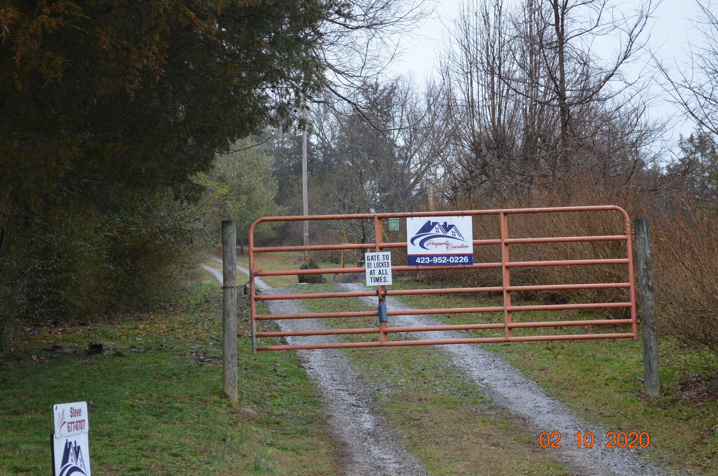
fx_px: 1552
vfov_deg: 17.4
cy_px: 238
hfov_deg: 26.0
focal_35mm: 78
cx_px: 359
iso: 1000
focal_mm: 52
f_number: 5.6
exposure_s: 1/500
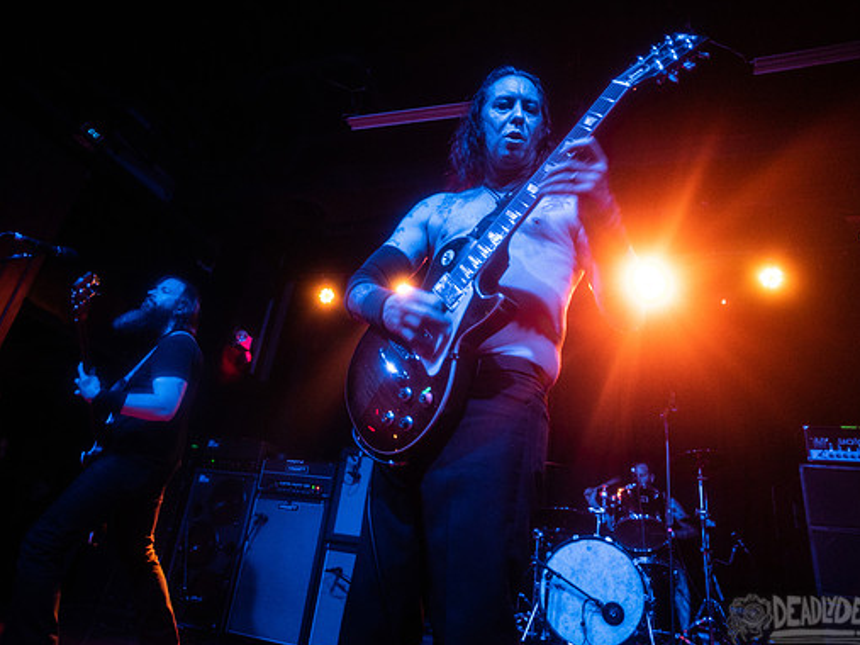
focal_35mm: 22
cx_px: 436
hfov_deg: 76.4
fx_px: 546
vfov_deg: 61.1
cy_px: 327
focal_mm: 20
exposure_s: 1/160
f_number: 3.2
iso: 3200
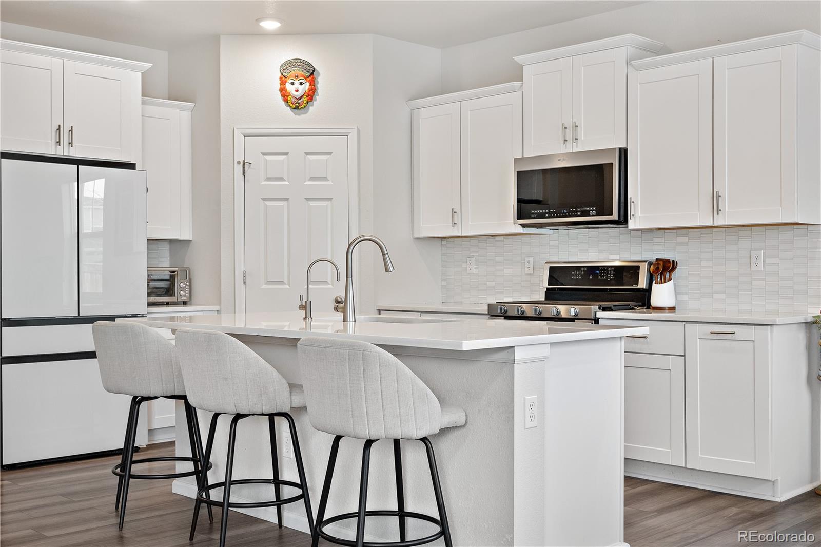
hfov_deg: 48.7
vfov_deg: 33.6
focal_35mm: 40
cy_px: 274
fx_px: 906
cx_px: 410
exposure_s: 1/10
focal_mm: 26.5
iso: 400
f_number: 8
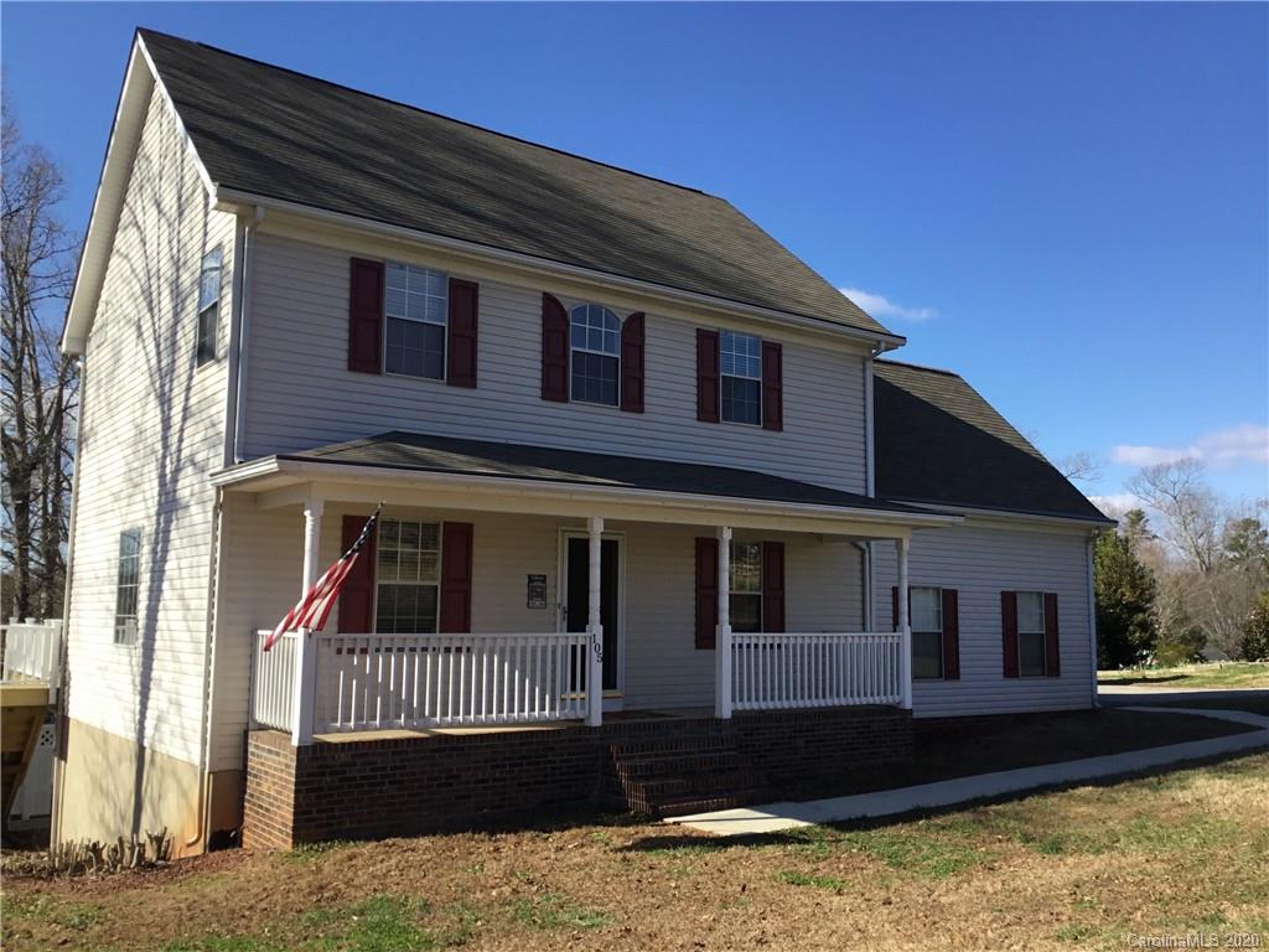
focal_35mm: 31
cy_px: 476
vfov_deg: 45.4
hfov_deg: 58.4
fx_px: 1136
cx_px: 634
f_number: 2.4
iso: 25
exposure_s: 1/936
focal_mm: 3.3
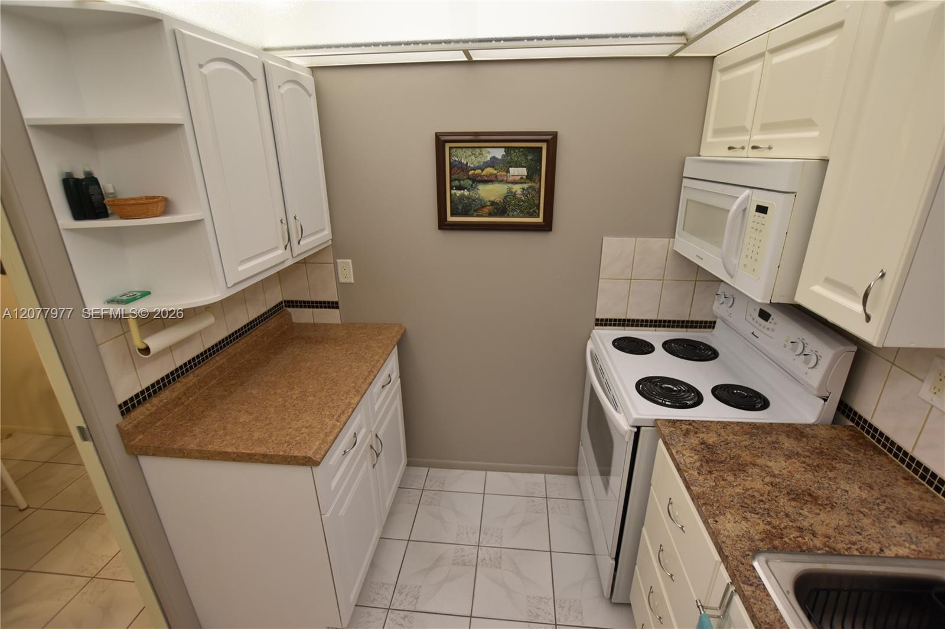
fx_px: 394
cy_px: 314
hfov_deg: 100.4
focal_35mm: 15
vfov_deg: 77.3
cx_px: 472
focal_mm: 10
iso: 400
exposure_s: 1/80
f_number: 4.5
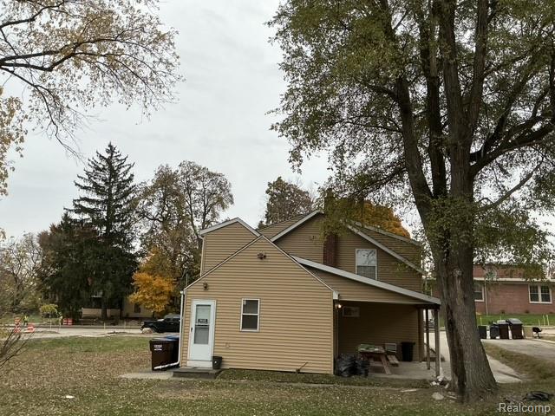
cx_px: 278
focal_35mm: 28
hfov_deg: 63.4
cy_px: 208
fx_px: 449
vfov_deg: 49.7
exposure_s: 1/620
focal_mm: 3
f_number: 1.8
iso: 25
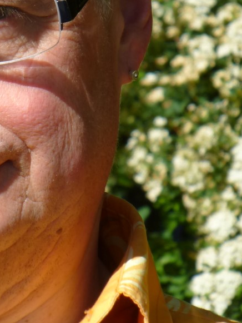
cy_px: 97
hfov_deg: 3.3
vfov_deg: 4.4
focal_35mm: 451
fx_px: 4202
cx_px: 2
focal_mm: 32.6
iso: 100
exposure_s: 1/400
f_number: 5.4
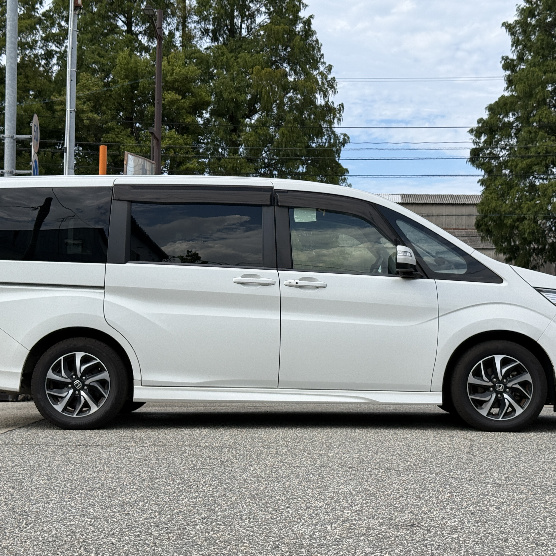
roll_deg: -0.7
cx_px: 283
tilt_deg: +2.9
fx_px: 1036
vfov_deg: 30.0
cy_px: 280
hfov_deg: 30.0
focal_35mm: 57
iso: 64
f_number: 1.78
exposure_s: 1/3704
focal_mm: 6.76
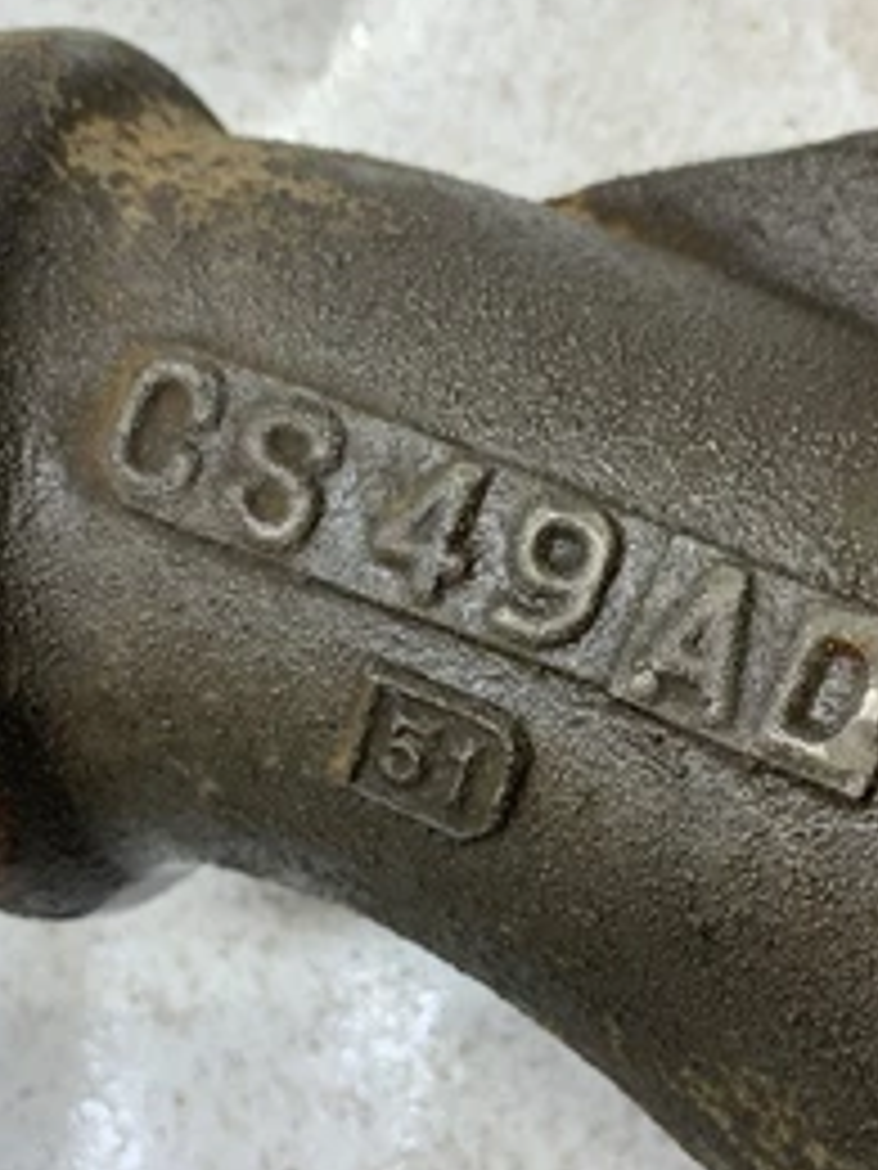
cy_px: 684
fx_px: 1353
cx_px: 491
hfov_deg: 35.9
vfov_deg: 46.6
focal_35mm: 40
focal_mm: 4.25
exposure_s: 1/121
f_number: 1.8
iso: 40
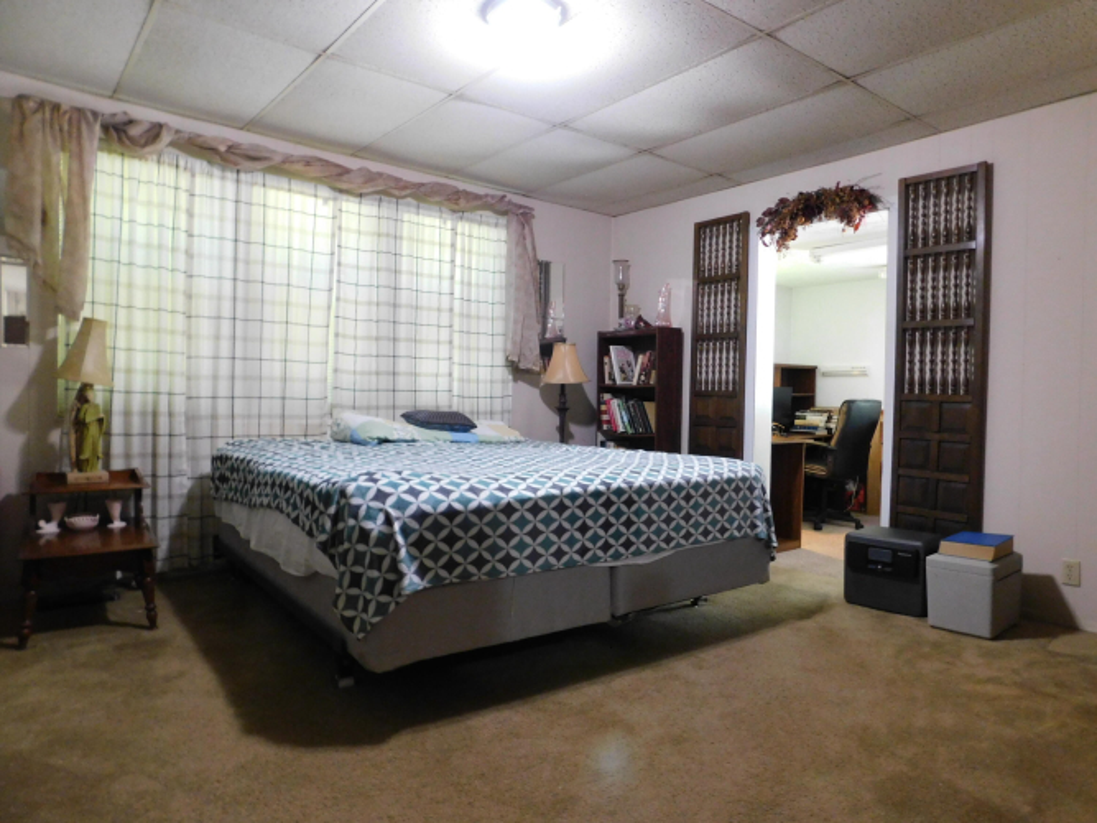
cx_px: 548
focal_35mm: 23
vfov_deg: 58.9
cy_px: 412
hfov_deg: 73.9
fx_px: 729
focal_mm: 4
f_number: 3
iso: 400
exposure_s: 1/8
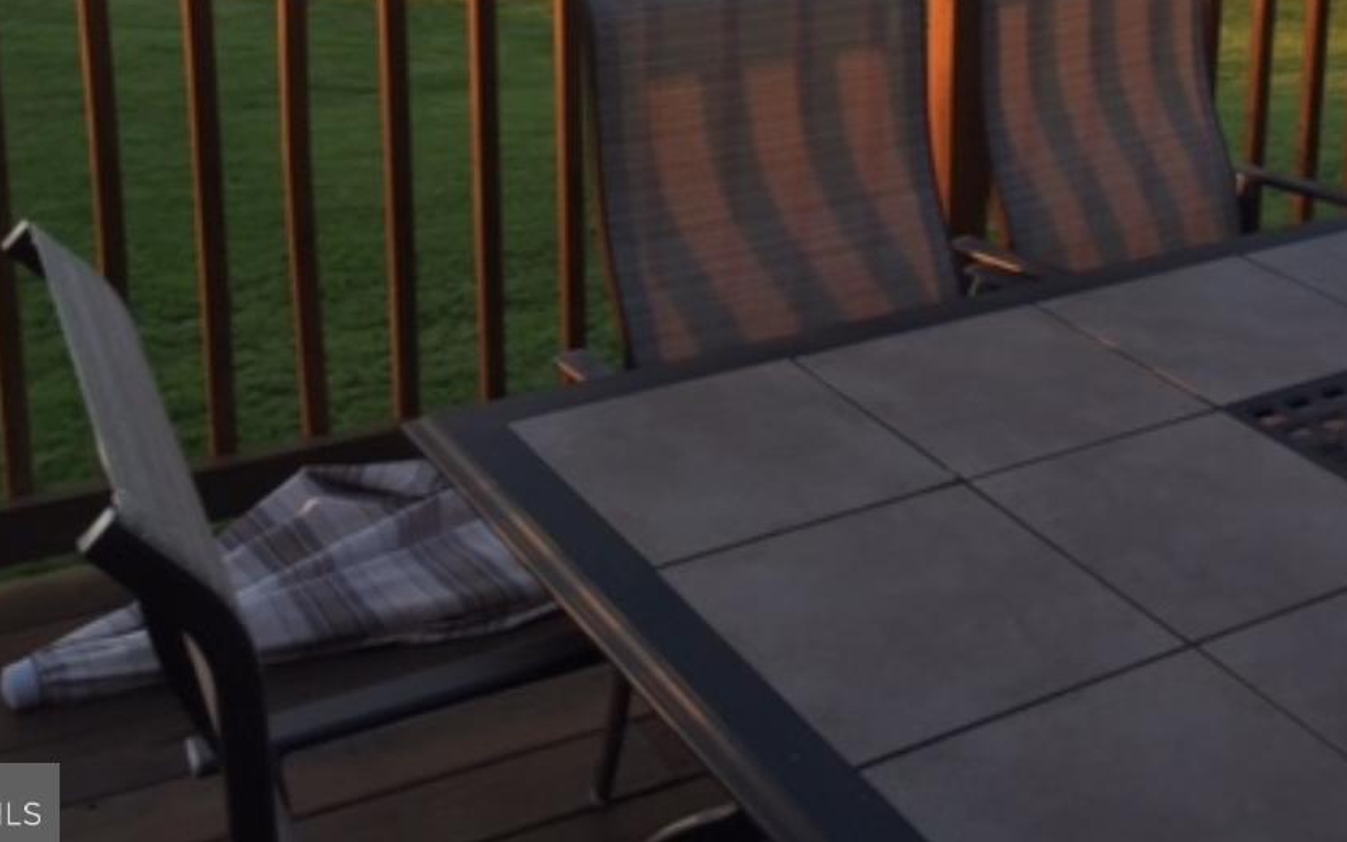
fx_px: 1946
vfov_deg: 23.3
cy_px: -15
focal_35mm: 53
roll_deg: -3.5
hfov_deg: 37.6
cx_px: 939
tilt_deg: -12.8
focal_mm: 4.15
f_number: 2.2
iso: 40
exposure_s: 1/120
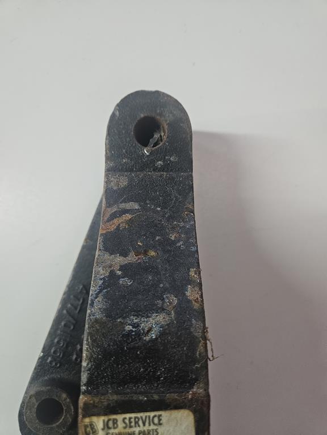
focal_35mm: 23
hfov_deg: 58.9
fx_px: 290
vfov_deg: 73.9
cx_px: 164
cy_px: 218
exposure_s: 1/100
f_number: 1.8
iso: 400
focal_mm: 5.4
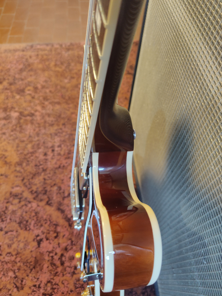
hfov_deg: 56.8
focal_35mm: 24
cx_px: 111
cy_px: 148
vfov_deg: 71.6
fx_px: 205
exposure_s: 1/30
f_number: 1.8
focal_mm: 5.59
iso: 250
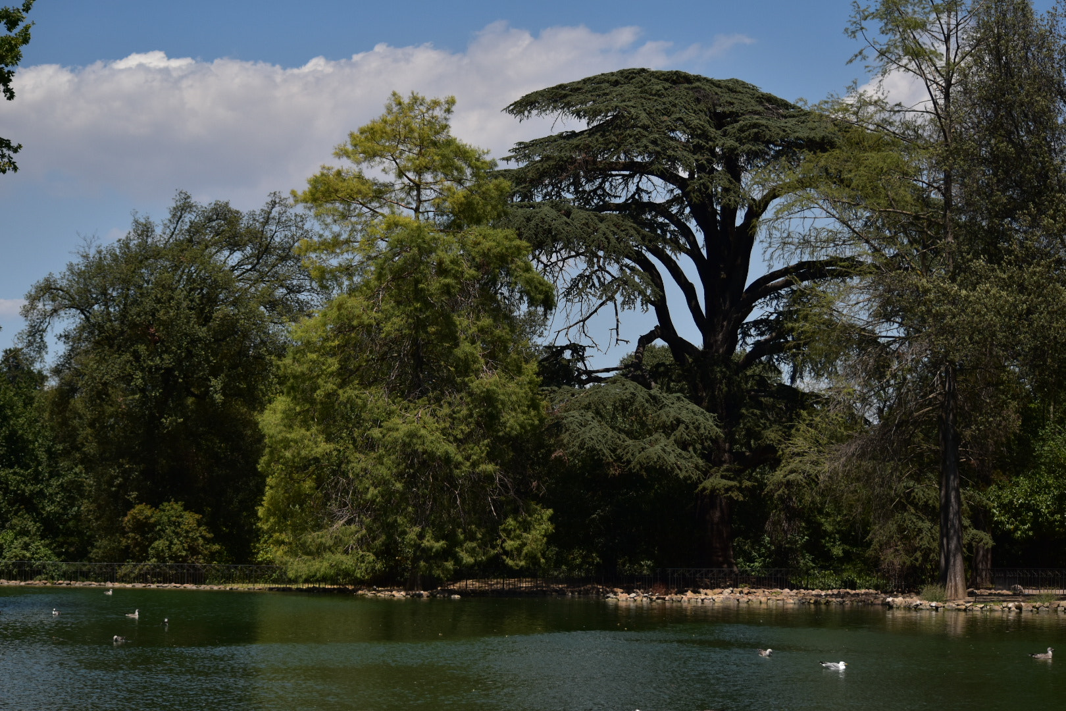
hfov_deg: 21.9
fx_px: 2754
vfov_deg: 14.7
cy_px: 356
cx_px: 533
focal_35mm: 93
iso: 250
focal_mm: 62
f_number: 4.8
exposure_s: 1/4000
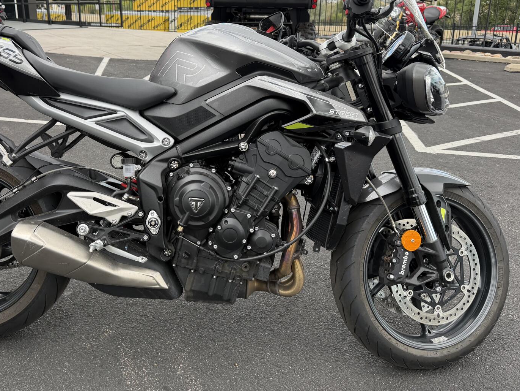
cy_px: 167
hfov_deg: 52.1
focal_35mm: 35
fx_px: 526
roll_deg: +1.9
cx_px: 199
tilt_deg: -16.5
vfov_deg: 40.6
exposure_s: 1/888
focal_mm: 6.76
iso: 100
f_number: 1.78
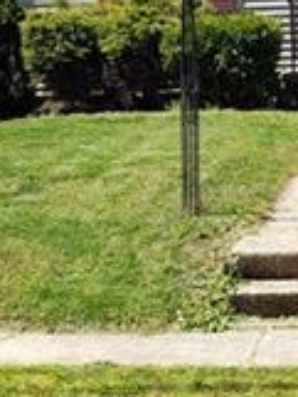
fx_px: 1421
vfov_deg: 15.9
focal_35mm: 124
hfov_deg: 11.6
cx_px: 416
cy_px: 205
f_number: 2.4
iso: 50
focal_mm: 4.3
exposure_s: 1/981
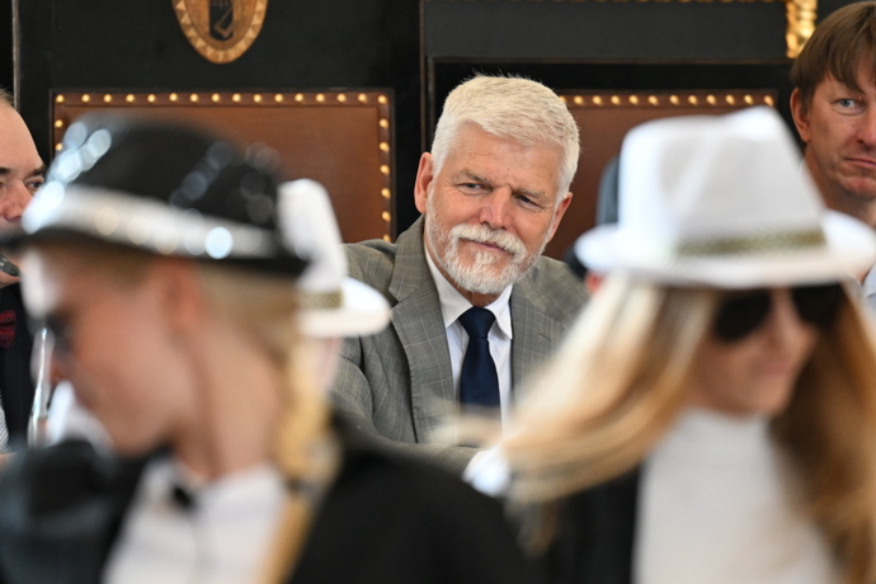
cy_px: 292
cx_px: 438
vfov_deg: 4.6
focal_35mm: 300
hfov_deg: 6.9
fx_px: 7299
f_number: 2.8
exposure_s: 1/400
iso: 3200
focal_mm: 200
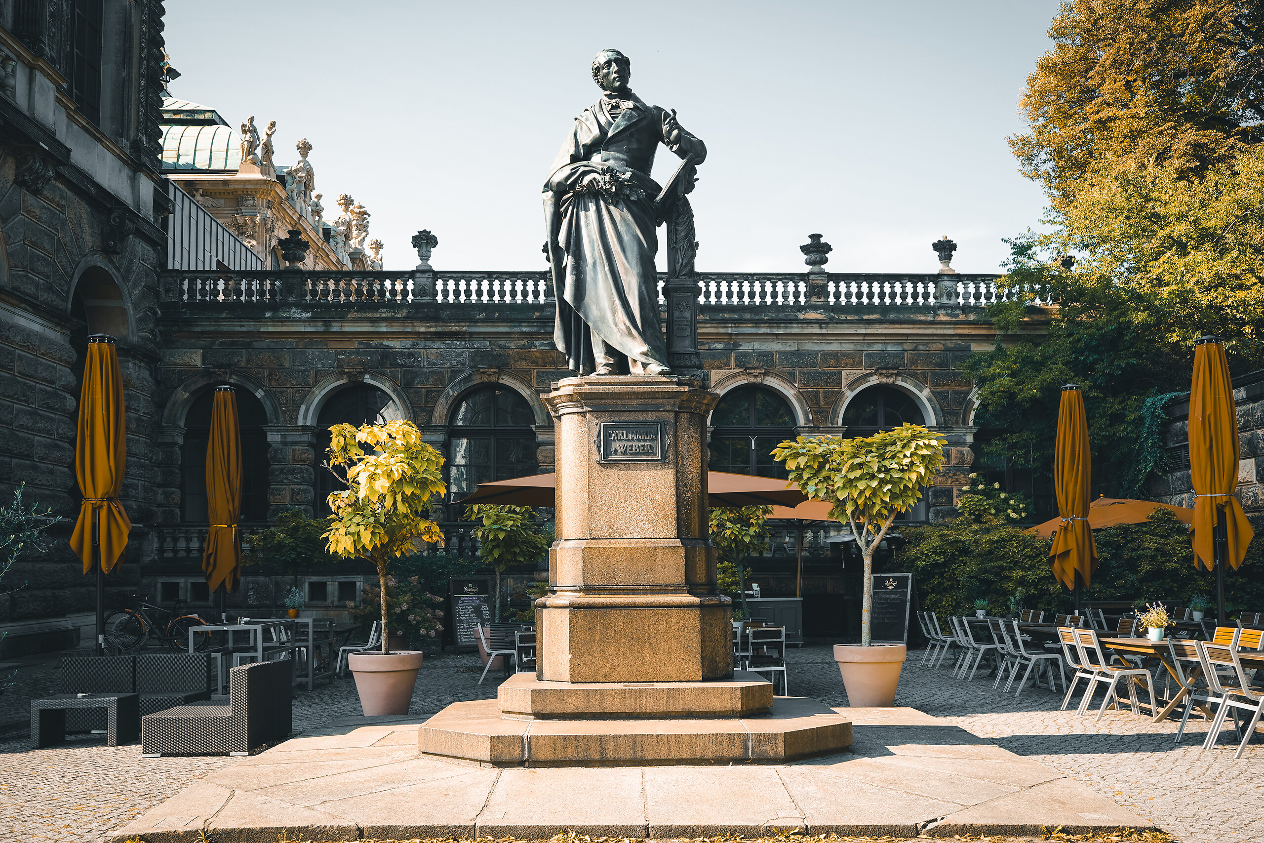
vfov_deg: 42.3
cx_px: 632
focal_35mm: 31
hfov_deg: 60.3
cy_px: 422
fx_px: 1088
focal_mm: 31
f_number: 7.1
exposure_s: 1/100
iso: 100
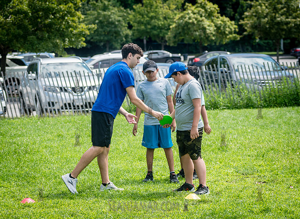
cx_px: 141
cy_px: 125
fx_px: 1034
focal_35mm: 120
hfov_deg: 16.5
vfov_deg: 12.1
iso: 200
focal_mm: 92
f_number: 4
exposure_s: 1/800
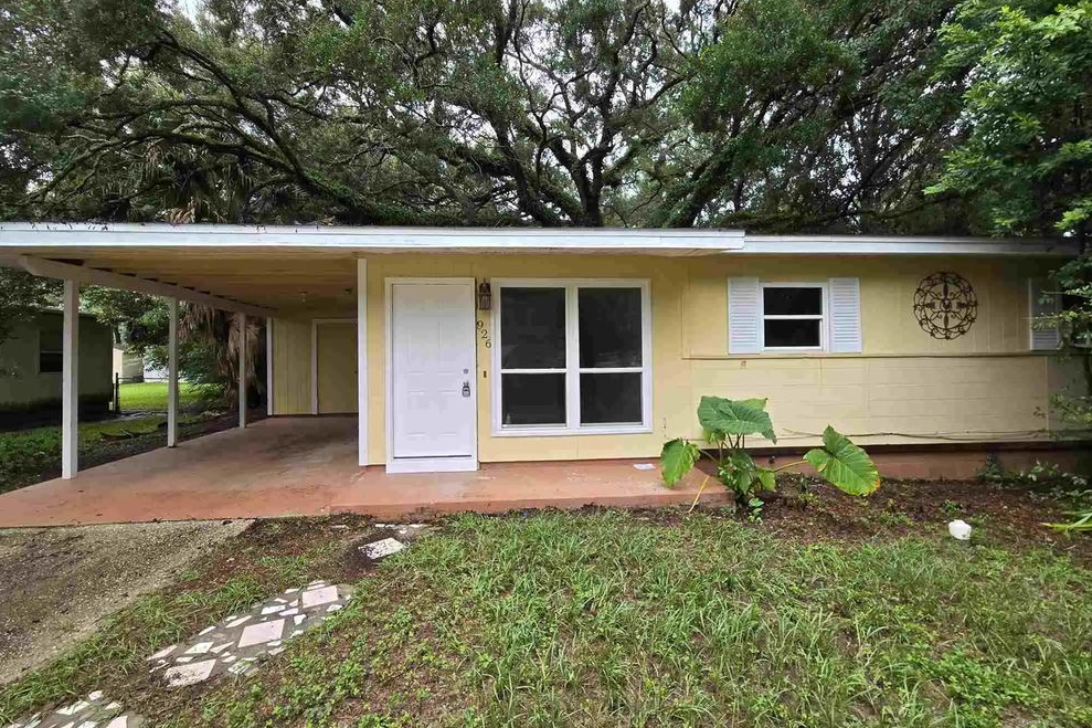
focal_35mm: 14
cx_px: 544
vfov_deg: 81.2
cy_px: 357
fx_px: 425
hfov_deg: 104.3
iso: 50
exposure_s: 1/169
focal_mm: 2.2
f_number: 2.2
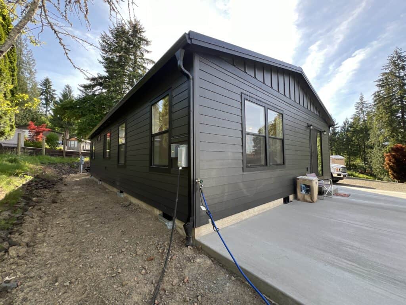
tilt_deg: +3.8
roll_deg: +0.0
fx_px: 152
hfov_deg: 106.2
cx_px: 203
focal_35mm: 13
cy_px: 152
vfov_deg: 89.9
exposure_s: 1/182
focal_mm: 1.57
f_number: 1.8
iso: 32
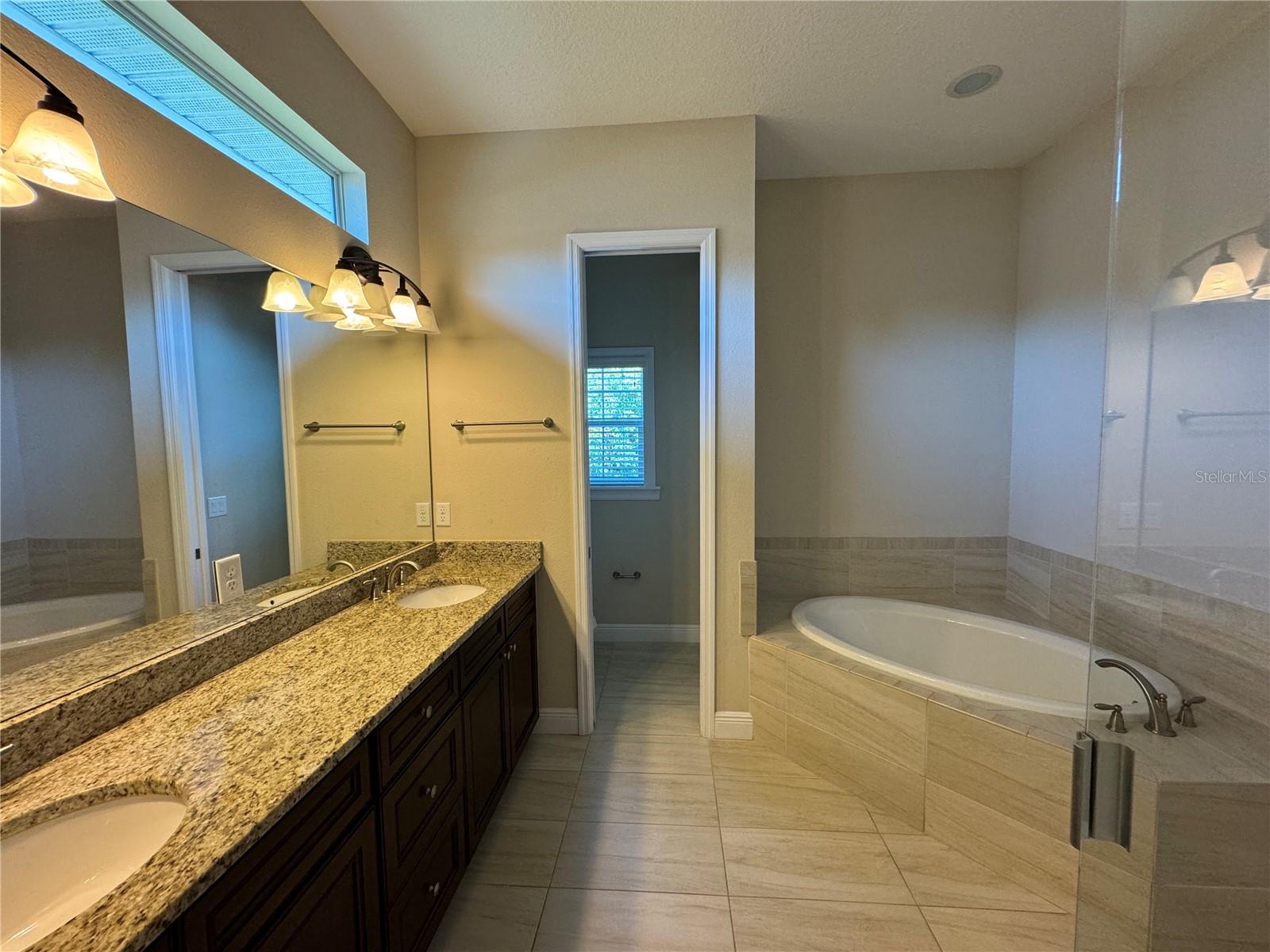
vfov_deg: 85.7
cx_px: 635
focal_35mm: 14
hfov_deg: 102.1
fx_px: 514
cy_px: 476
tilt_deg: -4.1
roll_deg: +0.6
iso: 200
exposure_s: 1/120
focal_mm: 2.22
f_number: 2.2
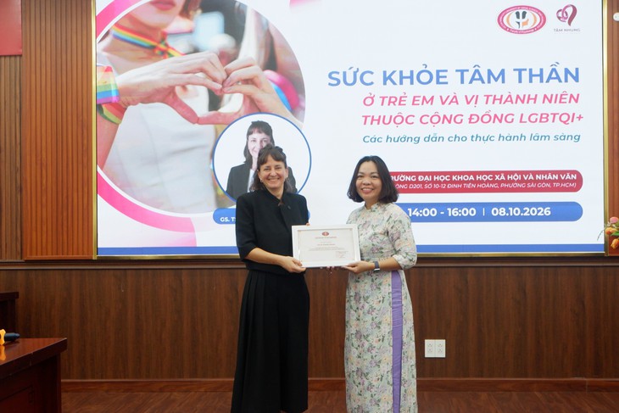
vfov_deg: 21.9
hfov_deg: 32.4
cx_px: 310
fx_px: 1066
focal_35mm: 62
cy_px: 206
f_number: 5.6
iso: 2000
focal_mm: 41.8
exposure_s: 1/90
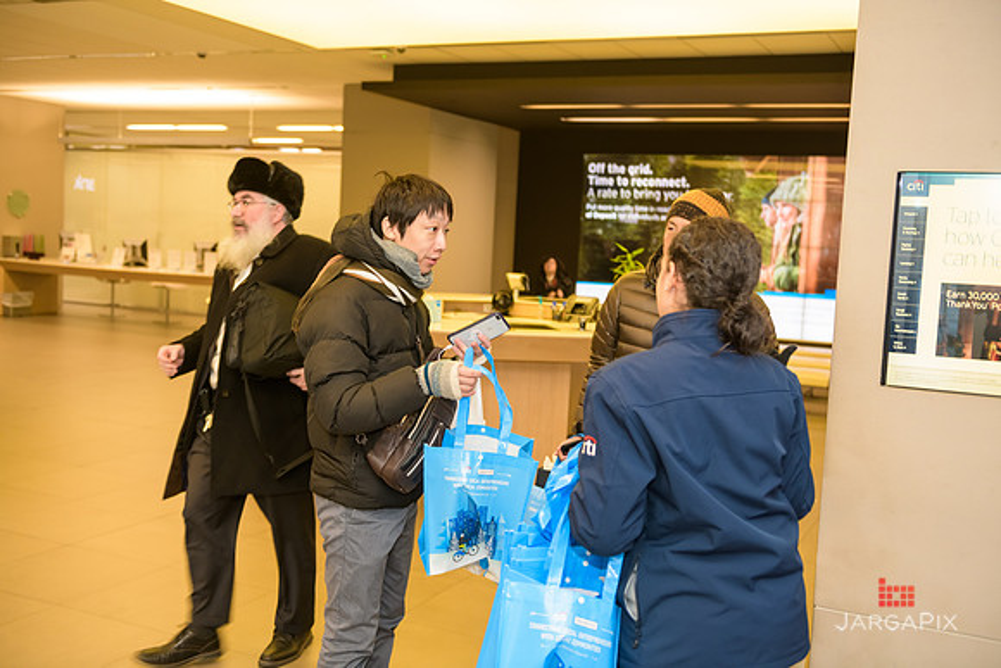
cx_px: 500
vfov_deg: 35.1
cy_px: 334
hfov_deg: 50.7
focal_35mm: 38
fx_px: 1057
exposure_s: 1/80
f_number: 3.2
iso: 800
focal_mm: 38
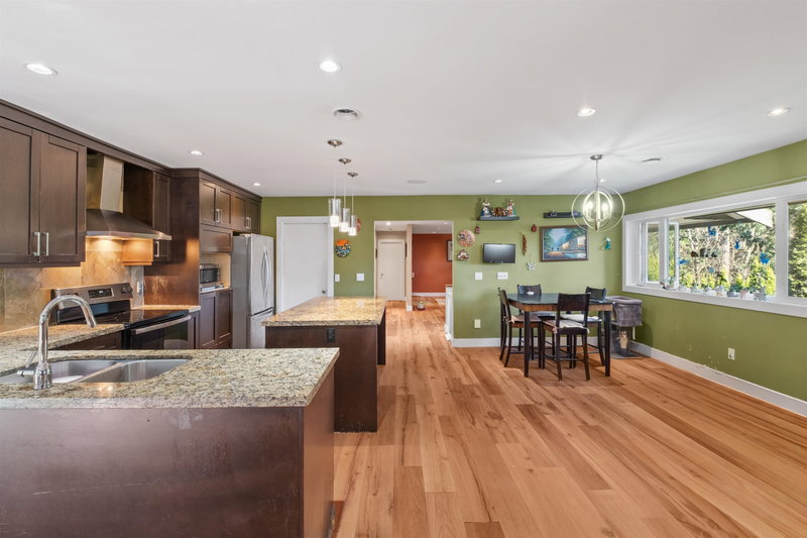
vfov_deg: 77.3
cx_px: 404
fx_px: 336
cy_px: 269
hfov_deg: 100.4
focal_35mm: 15
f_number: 7.1
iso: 400
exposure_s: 1/2.5
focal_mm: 10
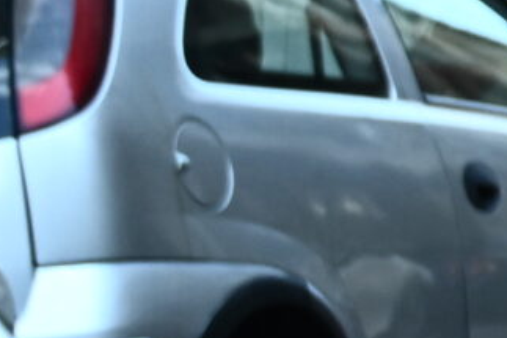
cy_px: -109
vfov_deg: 4.8
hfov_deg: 6.1
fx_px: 4012
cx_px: 1986
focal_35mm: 285
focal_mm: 24
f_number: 4
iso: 250
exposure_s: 1/500
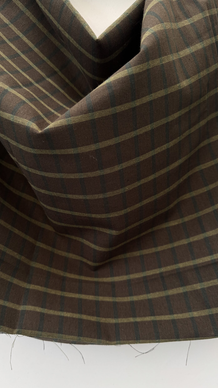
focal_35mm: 27
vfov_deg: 69.9
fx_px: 277
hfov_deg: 42.8
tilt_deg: -3.6
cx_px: 98
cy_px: 195
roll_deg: +1.0
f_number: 1.78
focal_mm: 6.76
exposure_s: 1/121
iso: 80
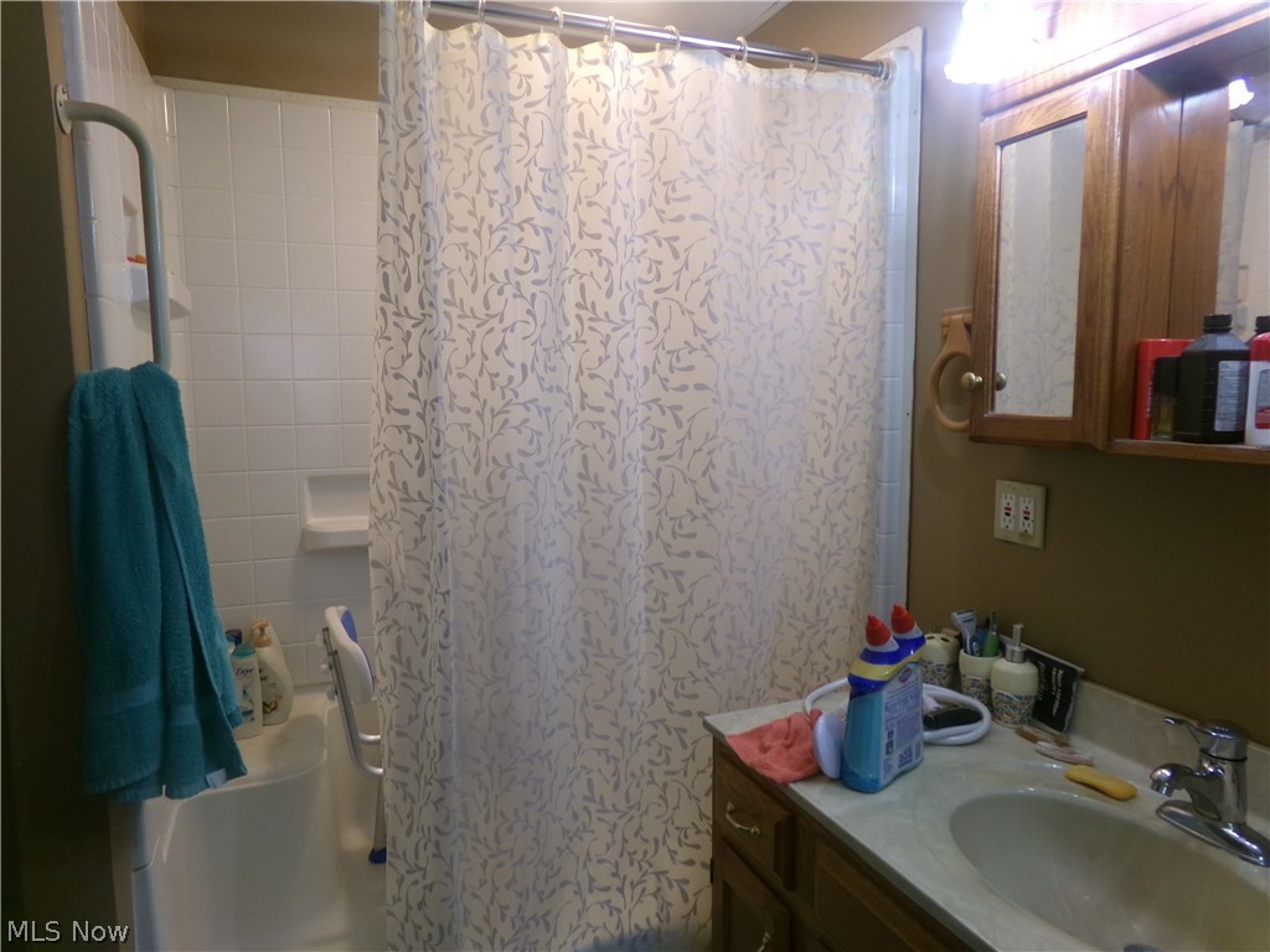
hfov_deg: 71.6
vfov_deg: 56.8
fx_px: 881
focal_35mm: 24
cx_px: 635
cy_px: 476
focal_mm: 4.3
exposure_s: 1/17
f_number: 3.7
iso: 217
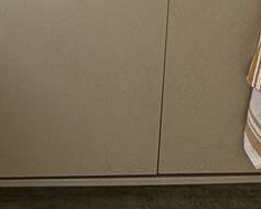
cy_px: -238
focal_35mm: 84
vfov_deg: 14.4
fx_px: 649
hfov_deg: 21.2
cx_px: -48
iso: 80
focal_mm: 2.22
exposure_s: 1/99
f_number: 2.2
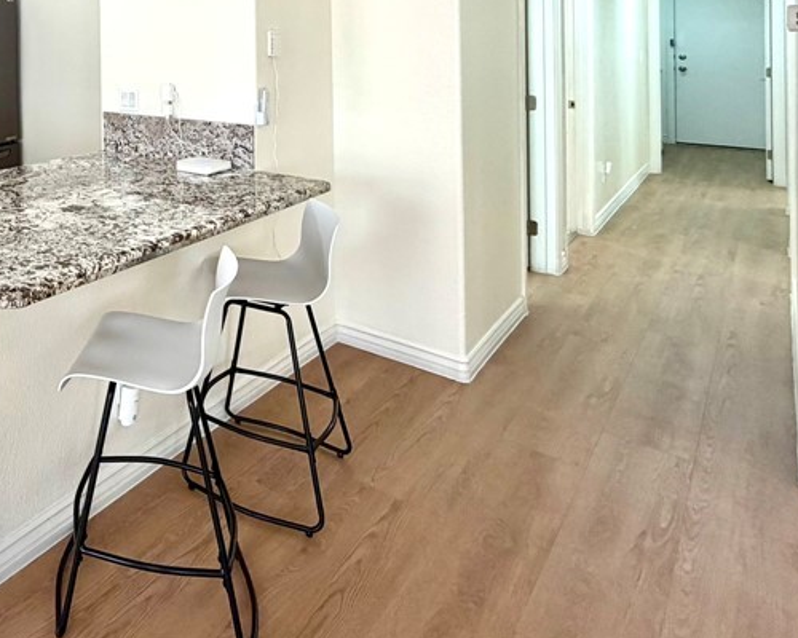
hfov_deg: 51.6
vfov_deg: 45.3
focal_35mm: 28
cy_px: 32
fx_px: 661
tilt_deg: +0.2
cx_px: 26
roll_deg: +0.9
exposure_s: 1/120
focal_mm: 2.22
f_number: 2.2
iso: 125
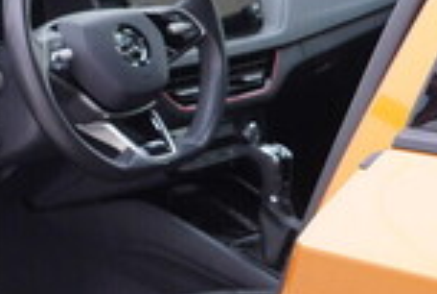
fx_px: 1581
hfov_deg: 14.5
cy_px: 166
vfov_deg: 10.6
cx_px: -242
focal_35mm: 130
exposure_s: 1/40
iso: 200
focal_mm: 24
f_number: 2.8
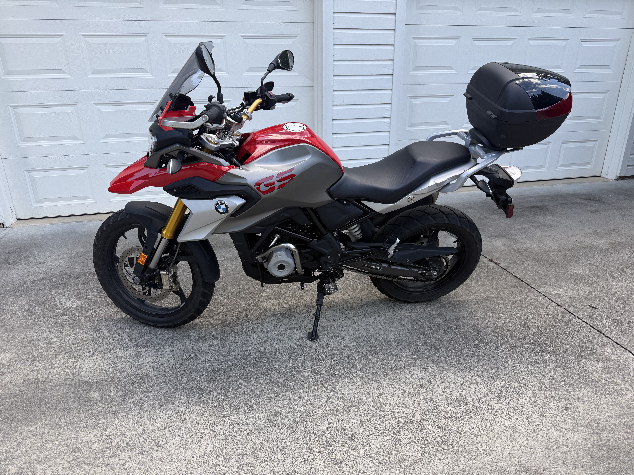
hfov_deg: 71.6
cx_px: 317
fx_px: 440
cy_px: 238
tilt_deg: -21.1
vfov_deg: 56.8
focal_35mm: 24
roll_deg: +0.4
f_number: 1.78
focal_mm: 6.76
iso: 80
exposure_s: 1/421
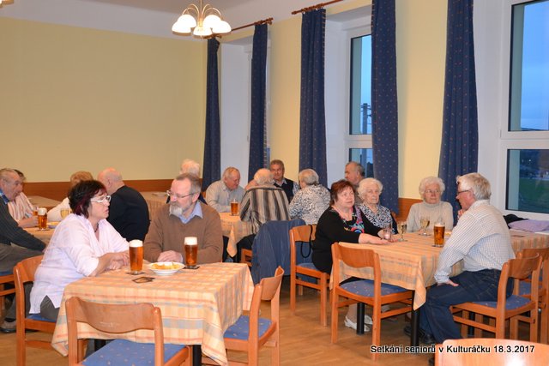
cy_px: 183
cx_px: 274
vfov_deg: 35.5
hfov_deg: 51.3
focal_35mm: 38
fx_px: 572
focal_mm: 25
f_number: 4
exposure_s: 1/60
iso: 1250
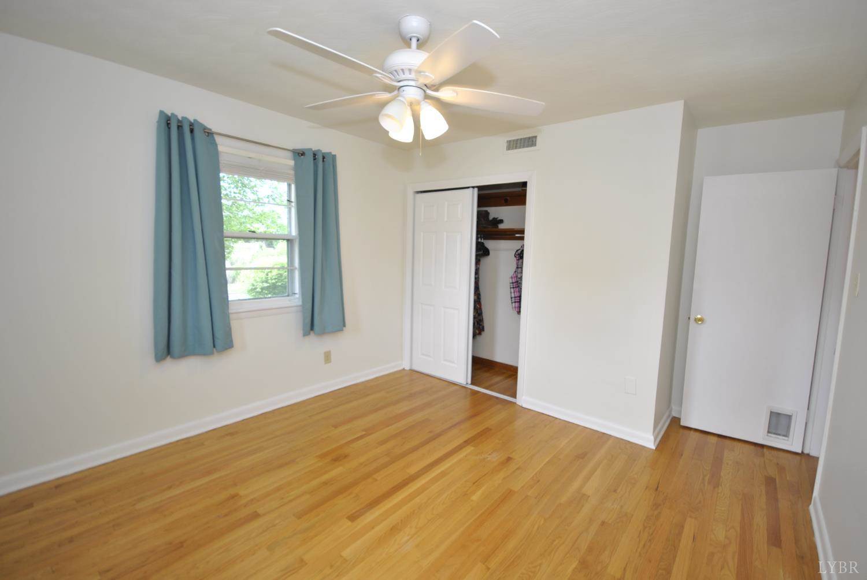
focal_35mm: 15
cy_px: 290
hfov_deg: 100.3
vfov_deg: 77.5
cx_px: 434
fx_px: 362
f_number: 4
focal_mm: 10
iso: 200
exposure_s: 1/50
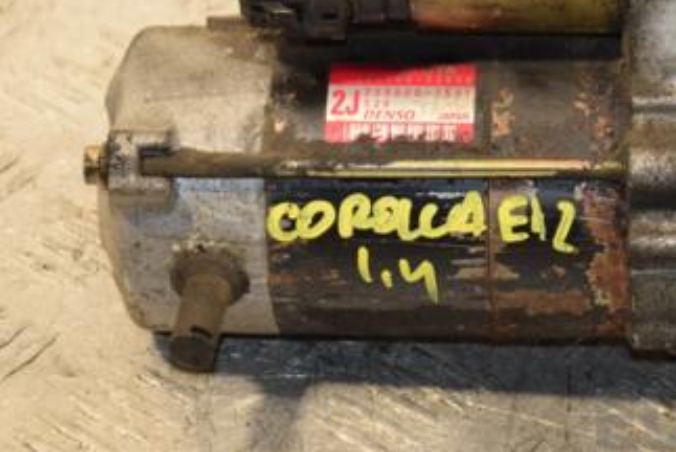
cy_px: 140
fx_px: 4811
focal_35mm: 256
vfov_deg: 5.4
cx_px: 557
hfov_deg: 8.0
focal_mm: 92
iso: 800
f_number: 5.6
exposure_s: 1/125
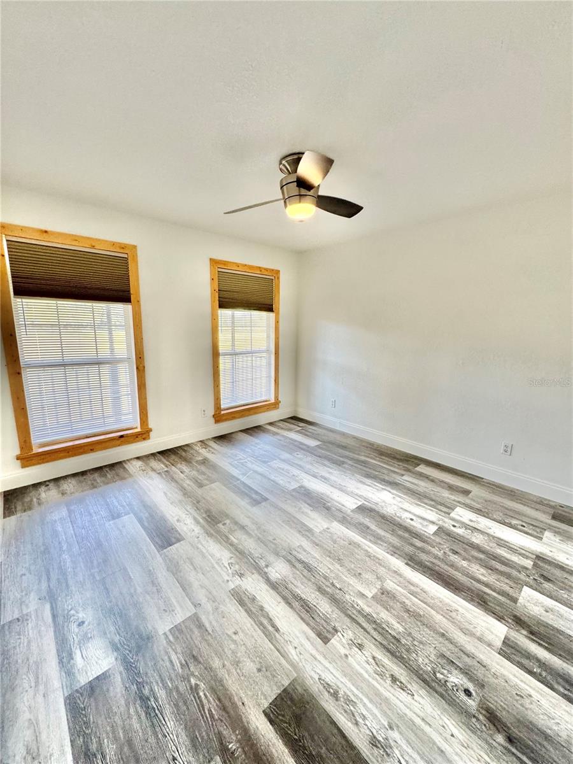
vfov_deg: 102.1
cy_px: 382
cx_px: 286
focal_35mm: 14
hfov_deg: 85.7
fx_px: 309
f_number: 2.2
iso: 250
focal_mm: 2.22
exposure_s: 1/120
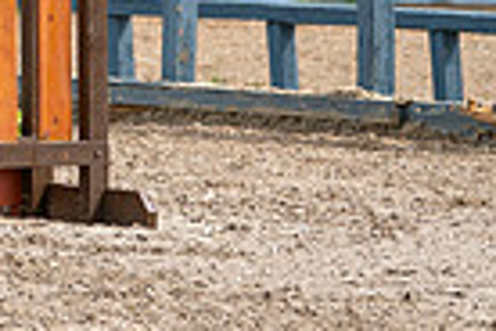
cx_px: -500
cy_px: -315
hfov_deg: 2.7
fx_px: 10567
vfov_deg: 1.8
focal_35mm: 767
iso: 500
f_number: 5.6
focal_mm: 183
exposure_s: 1/1250
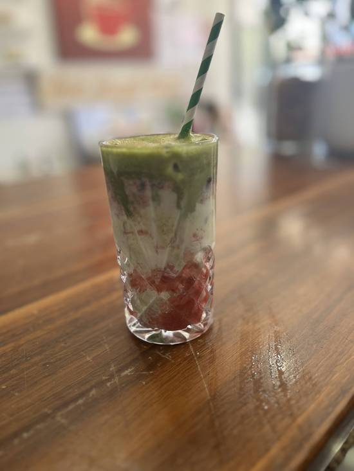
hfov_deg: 53.1
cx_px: 177
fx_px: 354
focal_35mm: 26
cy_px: 236
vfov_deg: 67.3
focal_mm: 5.1
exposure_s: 1/121
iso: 64
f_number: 1.6
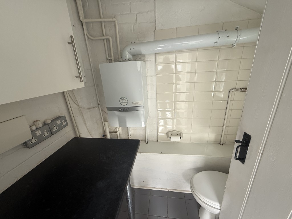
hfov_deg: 102.1
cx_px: 146
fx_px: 118
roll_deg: +3.0
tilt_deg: -17.2
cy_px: 110
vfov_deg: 85.7
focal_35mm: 14
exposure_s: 1/99
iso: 100
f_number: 2.2
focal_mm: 2.22
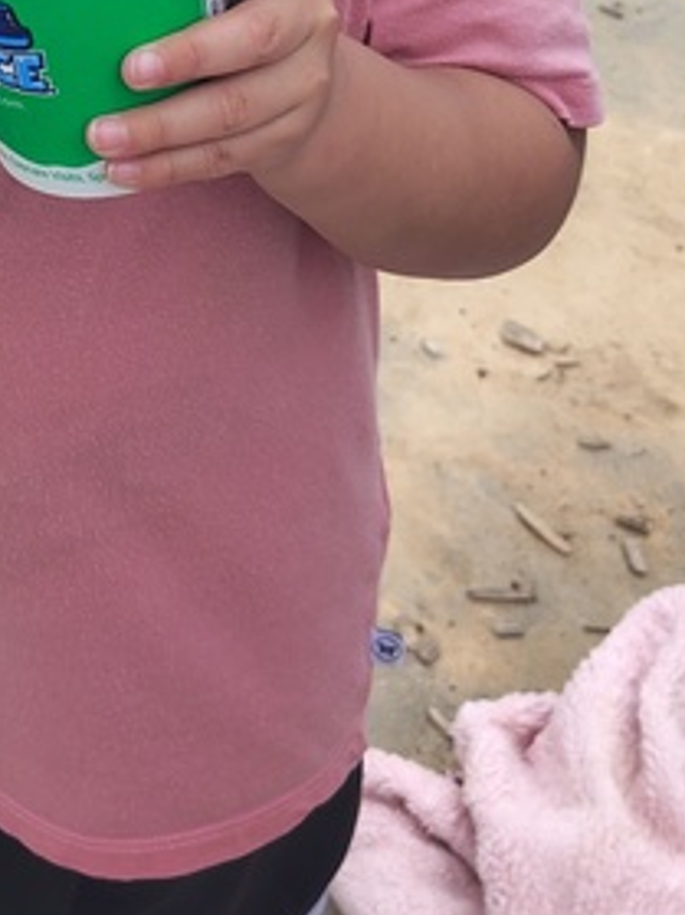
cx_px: -13
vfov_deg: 21.1
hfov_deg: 16.4
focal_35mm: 88
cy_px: -95
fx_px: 2324
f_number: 1.8
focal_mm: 5.56
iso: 100
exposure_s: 1/1261
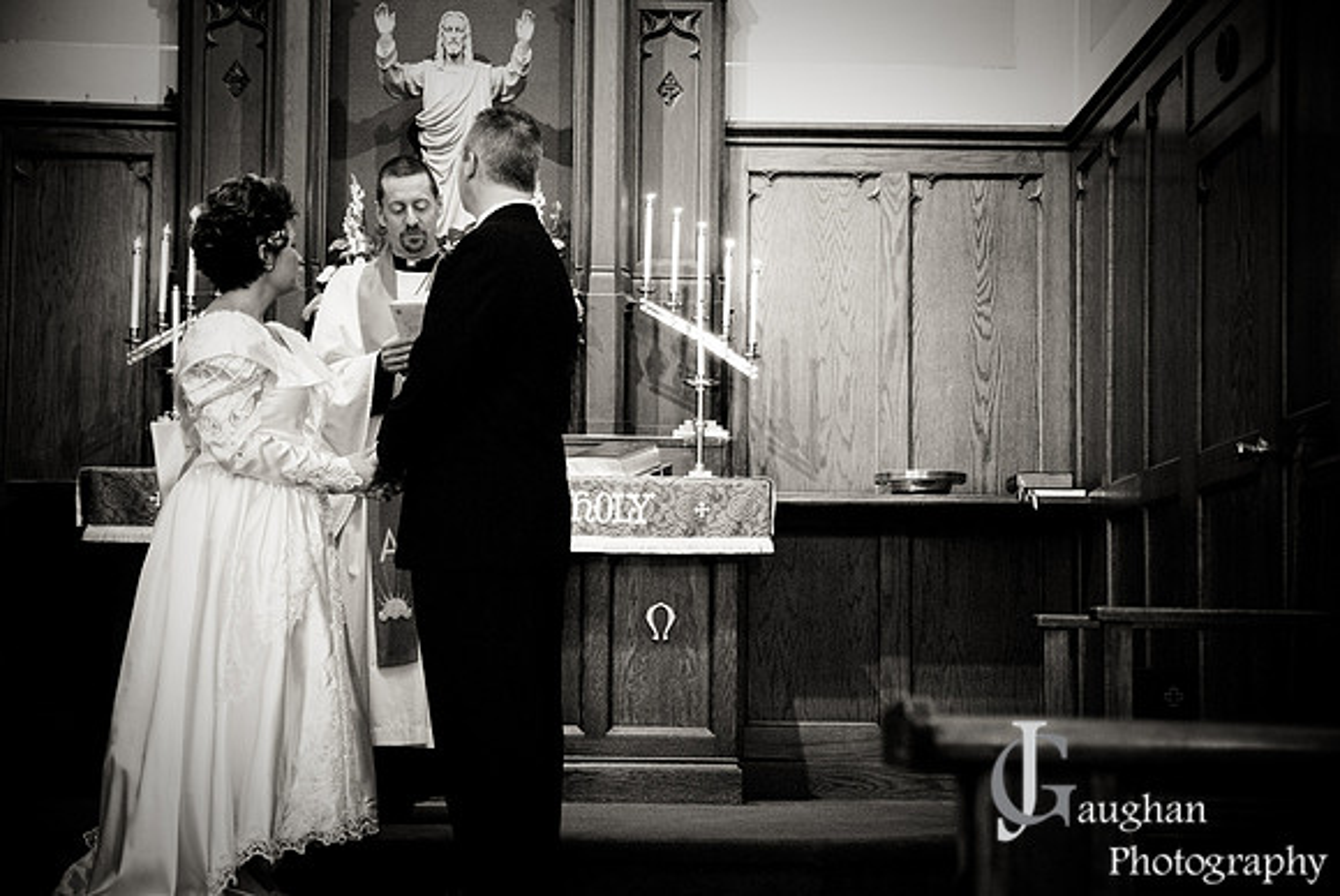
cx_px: 670
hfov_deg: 31.9
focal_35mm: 63
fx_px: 2347
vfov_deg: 21.6
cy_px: 448
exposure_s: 1/30
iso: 640
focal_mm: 42
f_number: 2.8
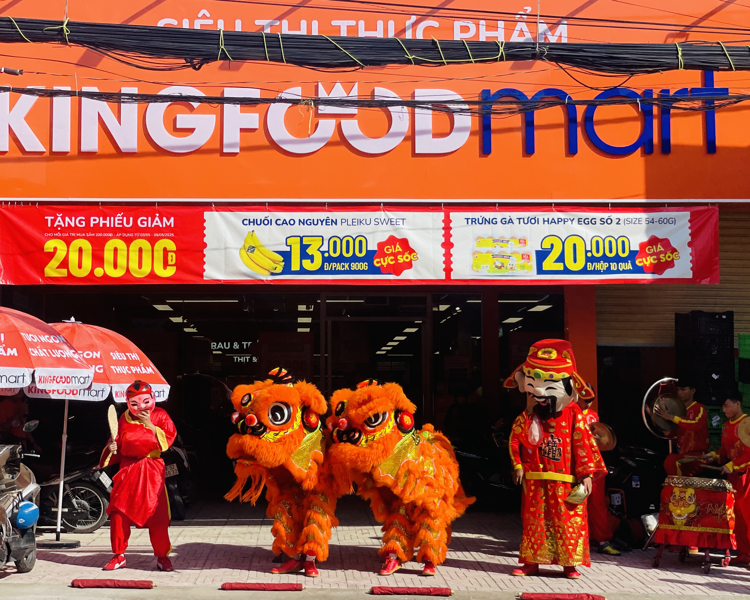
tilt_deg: +5.3
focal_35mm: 63
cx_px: 343
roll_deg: +0.6
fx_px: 1399
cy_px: 299
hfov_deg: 30.0
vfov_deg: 24.2
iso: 32
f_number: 2
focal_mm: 6
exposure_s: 1/2083
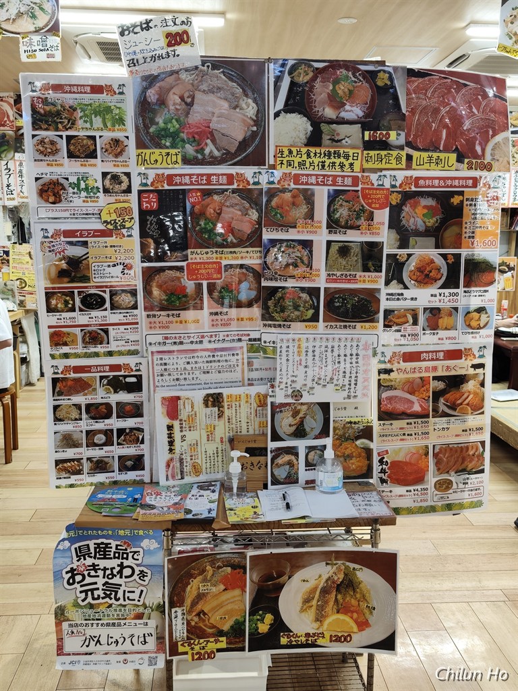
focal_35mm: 33
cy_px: 346
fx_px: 658
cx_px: 259
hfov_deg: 42.9
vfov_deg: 55.4
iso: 400
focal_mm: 6.07
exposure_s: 1/55.1
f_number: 1.7
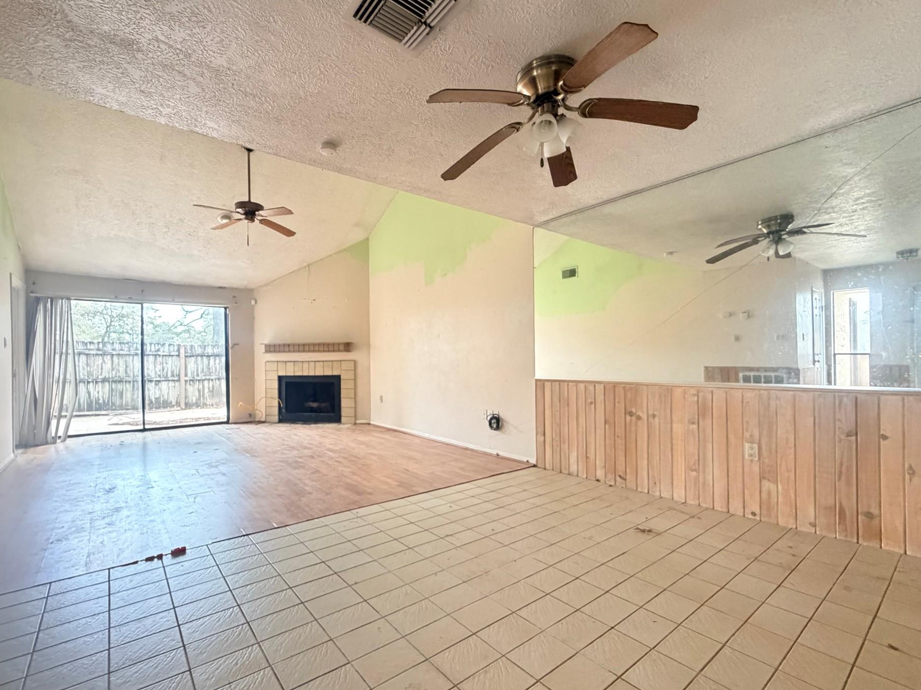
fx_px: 426
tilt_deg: +0.1
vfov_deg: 78.1
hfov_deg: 94.4
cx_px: 431
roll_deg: +0.7
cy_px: 360
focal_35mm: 16
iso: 500
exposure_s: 1/60
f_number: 2.2
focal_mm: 2.22
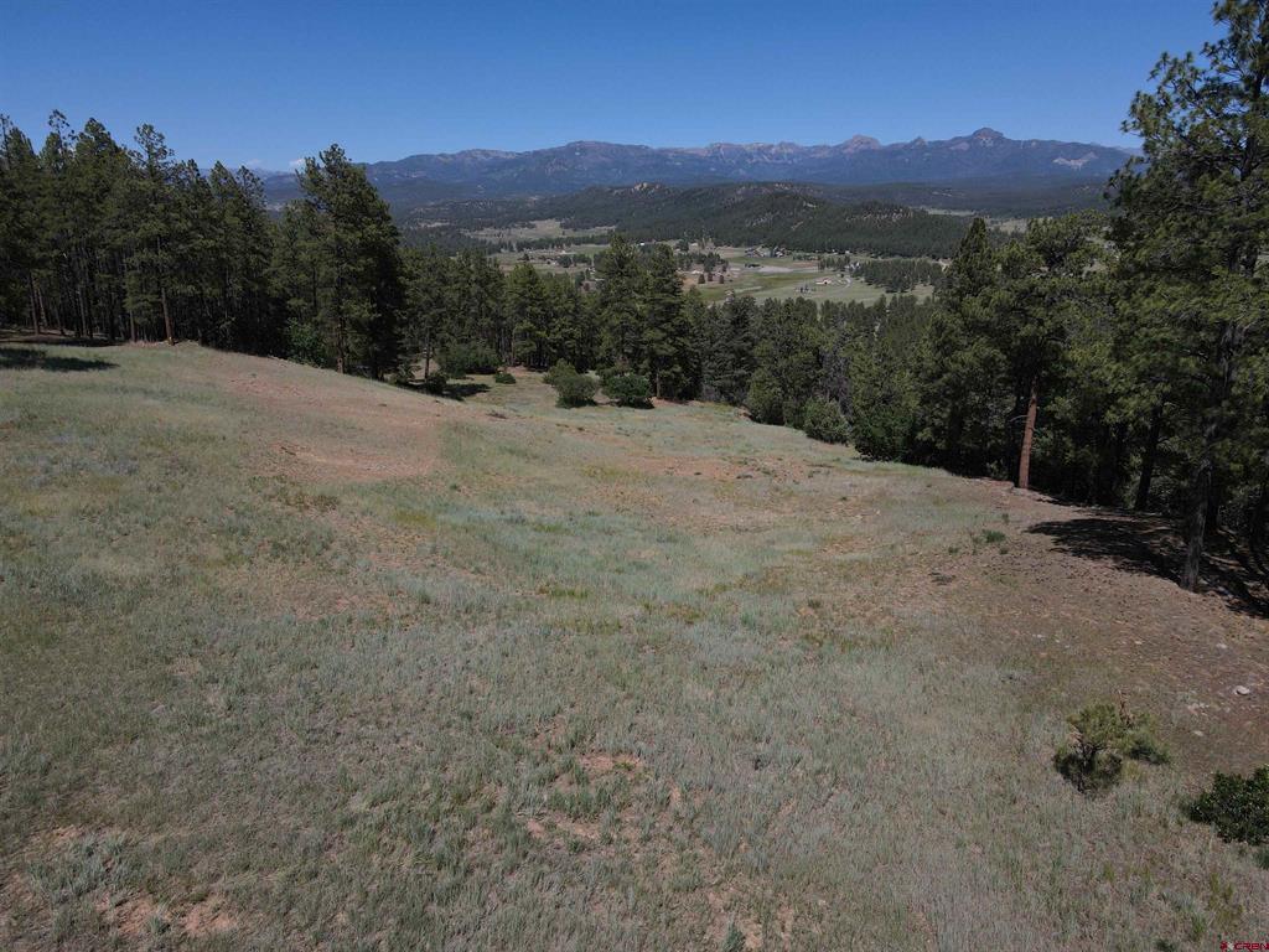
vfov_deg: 56.8
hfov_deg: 71.6
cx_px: 634
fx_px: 880
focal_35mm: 24
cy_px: 476
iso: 100
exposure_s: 1/1250
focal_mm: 4.5
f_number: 2.8
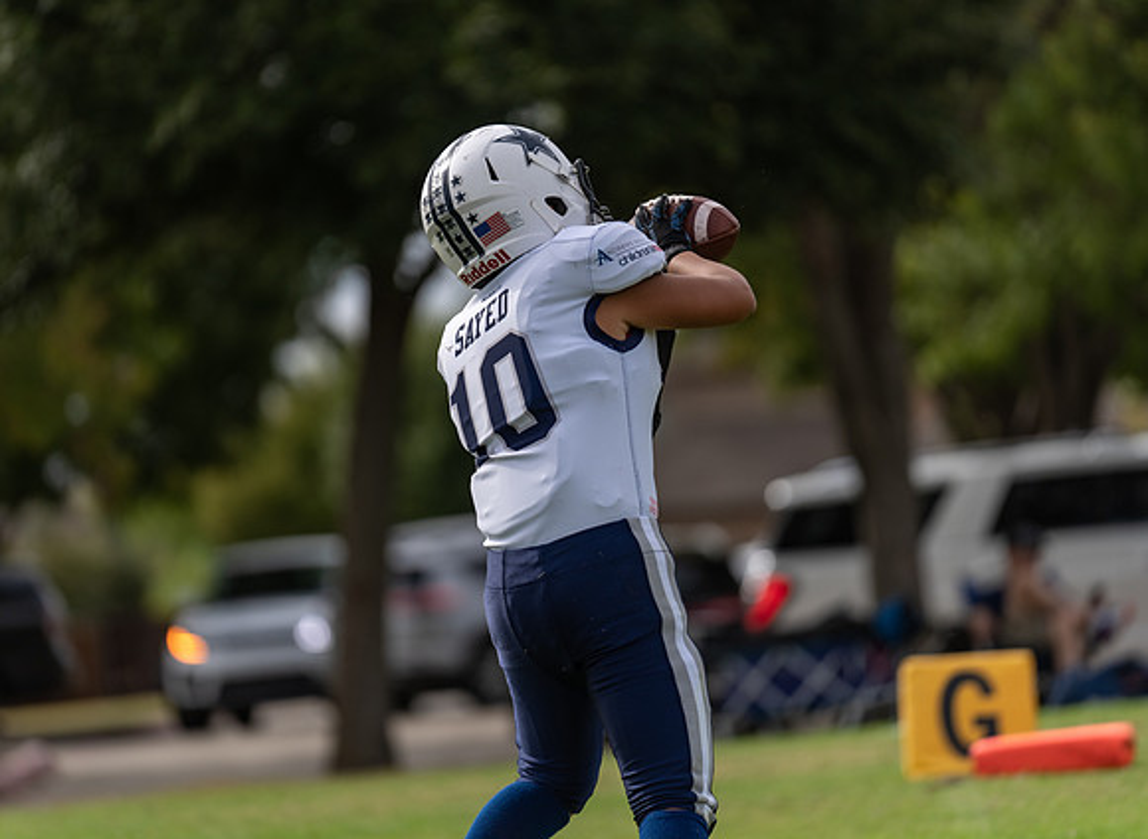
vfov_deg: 6.6
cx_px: 479
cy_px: 394
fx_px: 7316
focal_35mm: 223
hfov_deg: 9.0
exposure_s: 1/2500
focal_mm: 197
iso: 100
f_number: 2.8
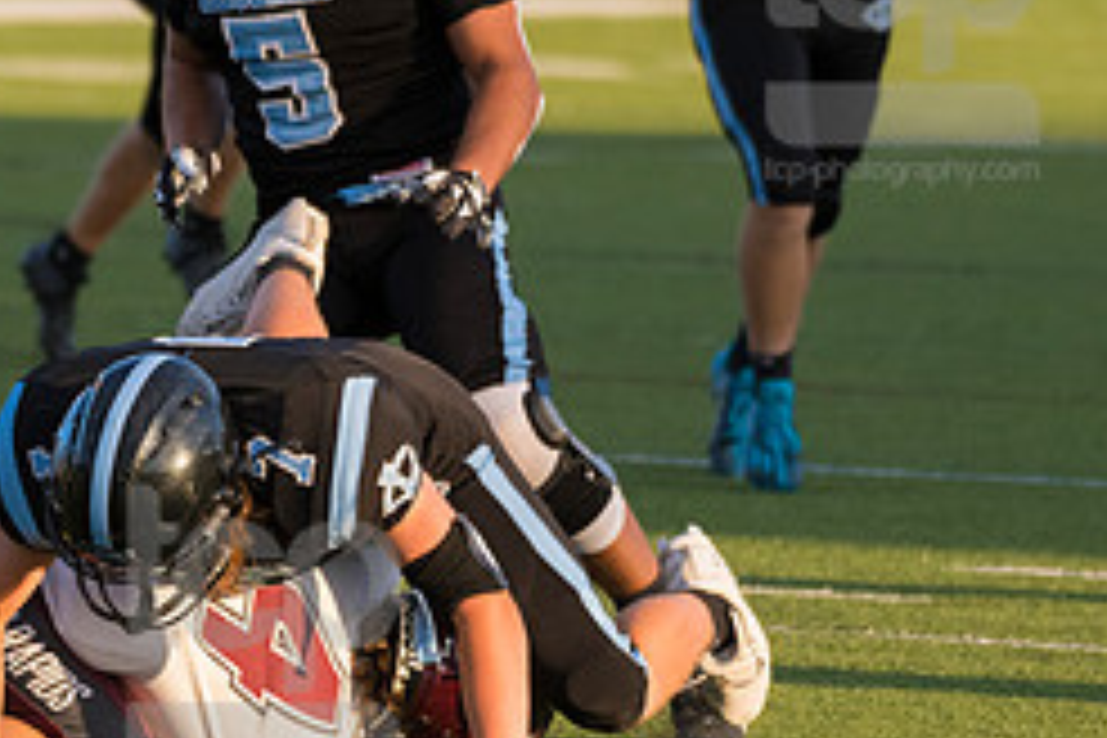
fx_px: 19586
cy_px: 646
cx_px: 266
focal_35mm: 637
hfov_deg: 3.2
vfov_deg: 2.2
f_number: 5.6
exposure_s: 1/2000
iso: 1250
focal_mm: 270
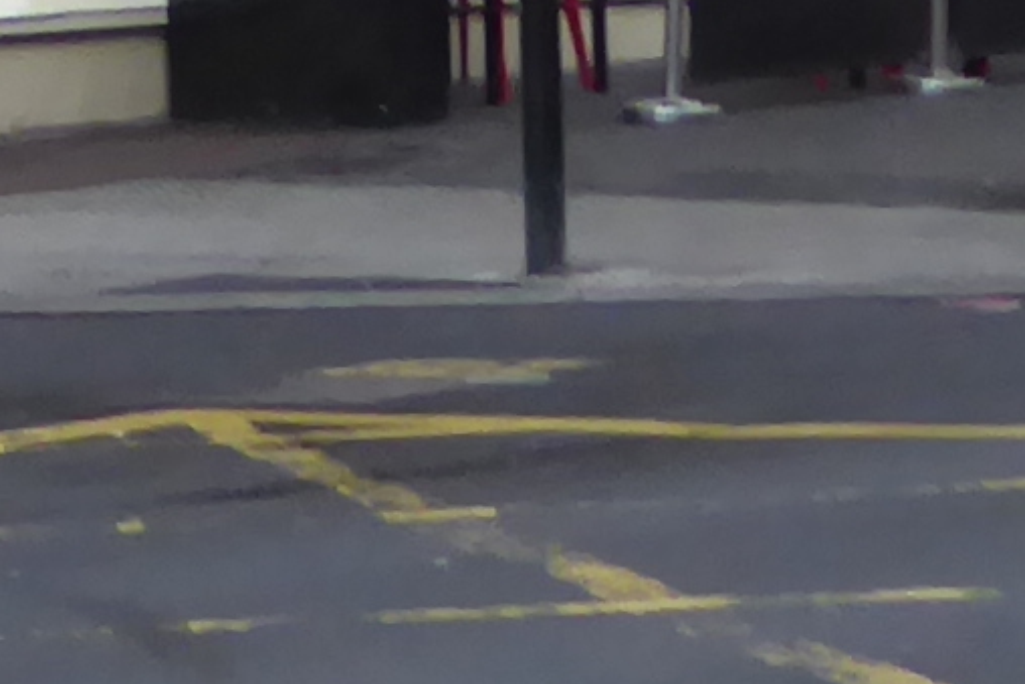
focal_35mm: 344
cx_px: -533
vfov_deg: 3.7
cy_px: -2219
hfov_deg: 5.9
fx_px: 9797
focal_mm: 7.2
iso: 200
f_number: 3.8
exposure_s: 1/125
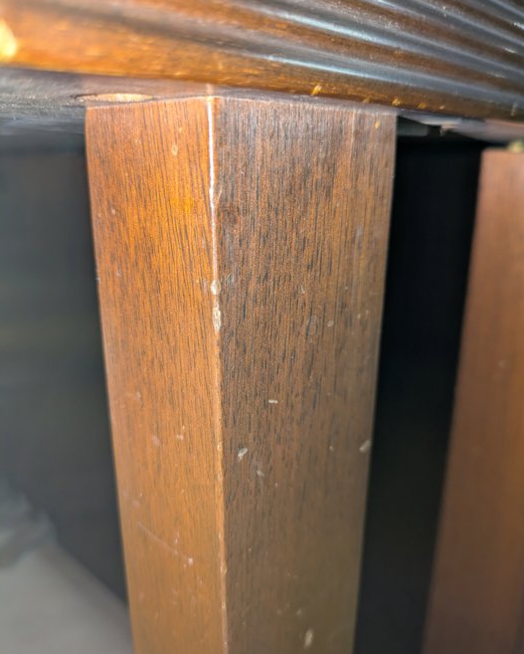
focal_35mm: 27
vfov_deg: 64.1
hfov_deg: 53.2
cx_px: 267
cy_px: 328
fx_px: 523
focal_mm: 5.43
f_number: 1.89
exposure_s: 1/50
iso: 263
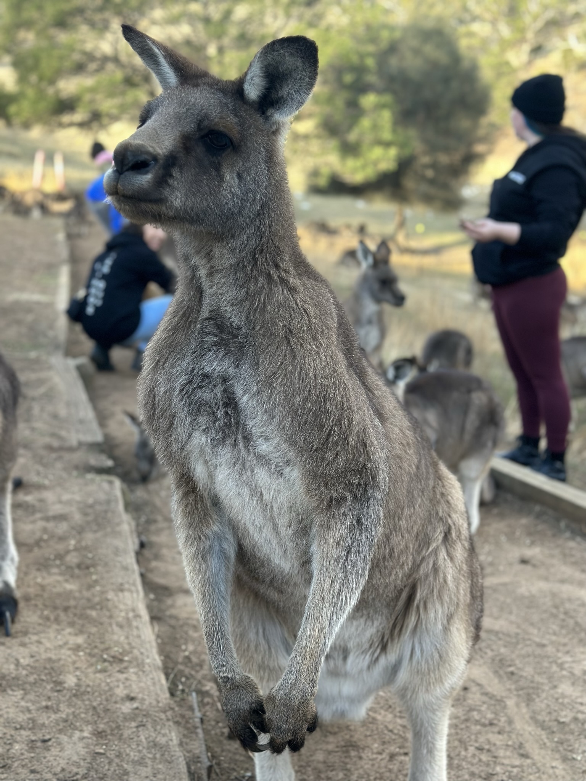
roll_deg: +3.2
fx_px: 1083
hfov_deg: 30.3
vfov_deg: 39.7
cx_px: 293
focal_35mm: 48
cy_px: 390
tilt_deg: -15.2
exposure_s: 1/384
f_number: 1.78
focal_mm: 6.86
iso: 80
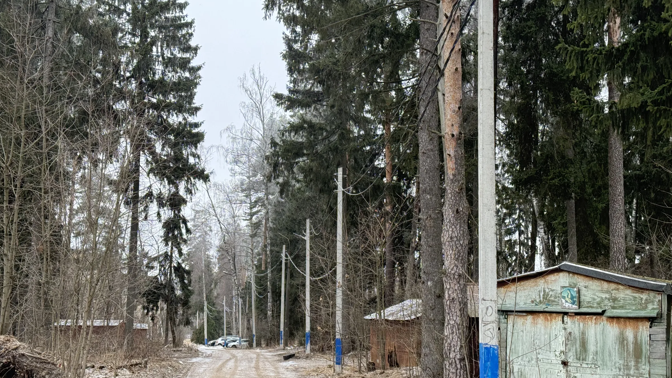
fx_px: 944
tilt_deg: +6.0
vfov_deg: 22.6
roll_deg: -1.4
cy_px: 198
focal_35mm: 53
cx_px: 337
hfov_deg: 39.2
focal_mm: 6.76
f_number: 1.78
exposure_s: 1/88
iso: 100
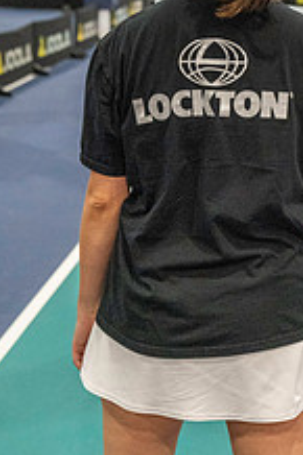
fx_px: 1252
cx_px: 288
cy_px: 159
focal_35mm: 99
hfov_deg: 13.6
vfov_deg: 20.6
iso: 12800
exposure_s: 1/800
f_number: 4
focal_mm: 48
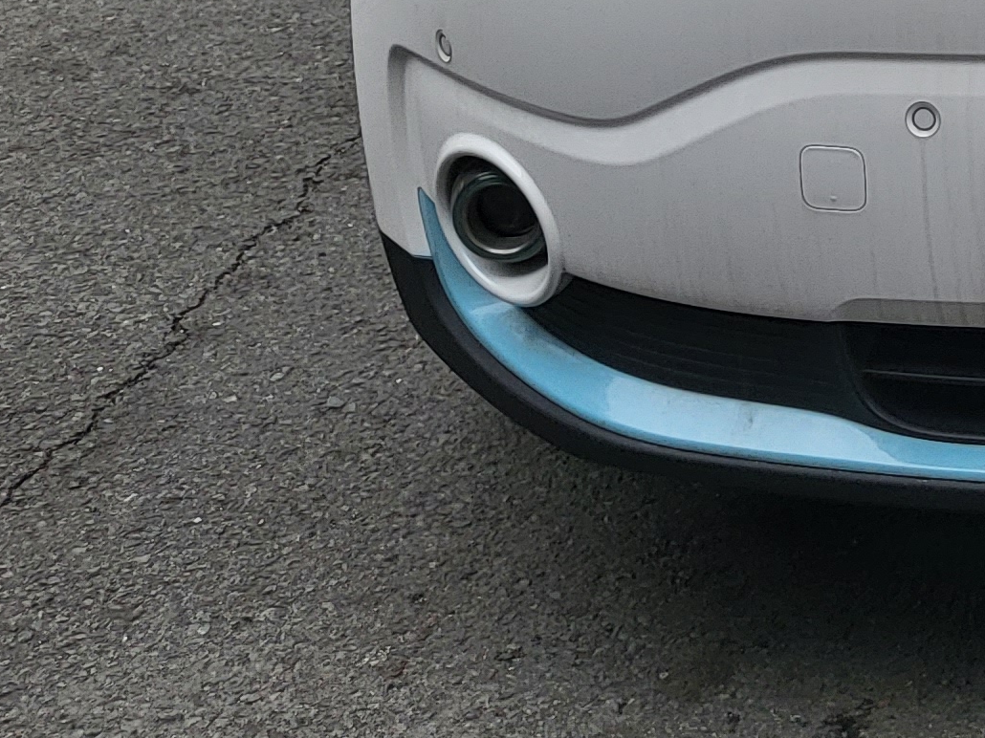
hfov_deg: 17.3
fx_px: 2873
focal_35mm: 101
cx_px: 1539
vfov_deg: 13.4
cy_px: -535
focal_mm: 4.25
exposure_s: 1/1225
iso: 50
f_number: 1.8
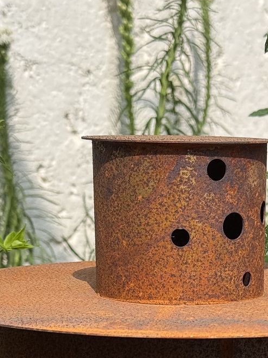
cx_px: 265
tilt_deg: -13.9
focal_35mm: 117
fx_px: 1208
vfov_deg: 16.2
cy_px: 430
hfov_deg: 12.5
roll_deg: -0.8
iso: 64
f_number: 1.78
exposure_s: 1/1724
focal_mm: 6.76
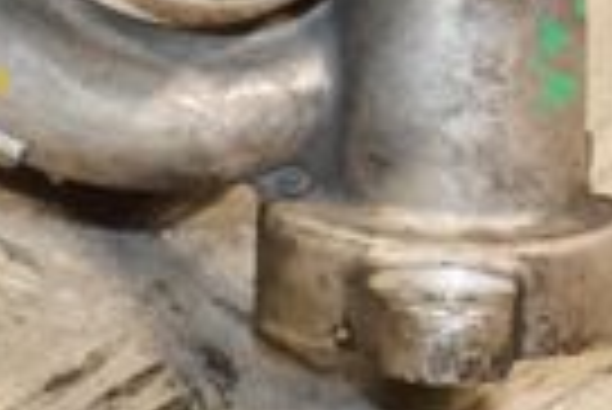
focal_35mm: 366
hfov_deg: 5.6
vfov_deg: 3.8
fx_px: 6229
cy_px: -135
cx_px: -279
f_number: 7.1
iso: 1600
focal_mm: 52
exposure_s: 1/160
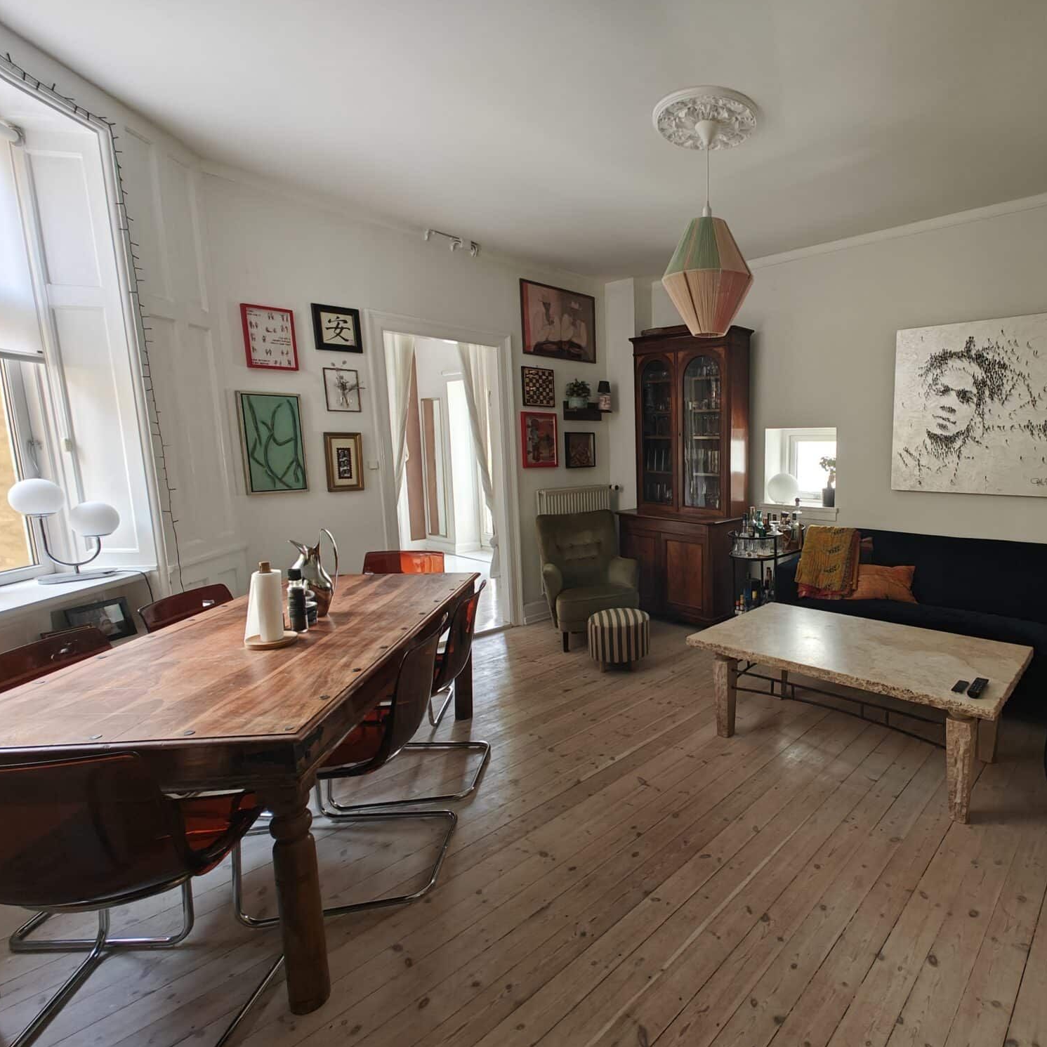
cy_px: 532
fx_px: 582
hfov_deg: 80.7
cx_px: 712
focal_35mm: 17
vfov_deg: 84.0
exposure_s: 1/41
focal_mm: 2.59
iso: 160
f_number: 2.2
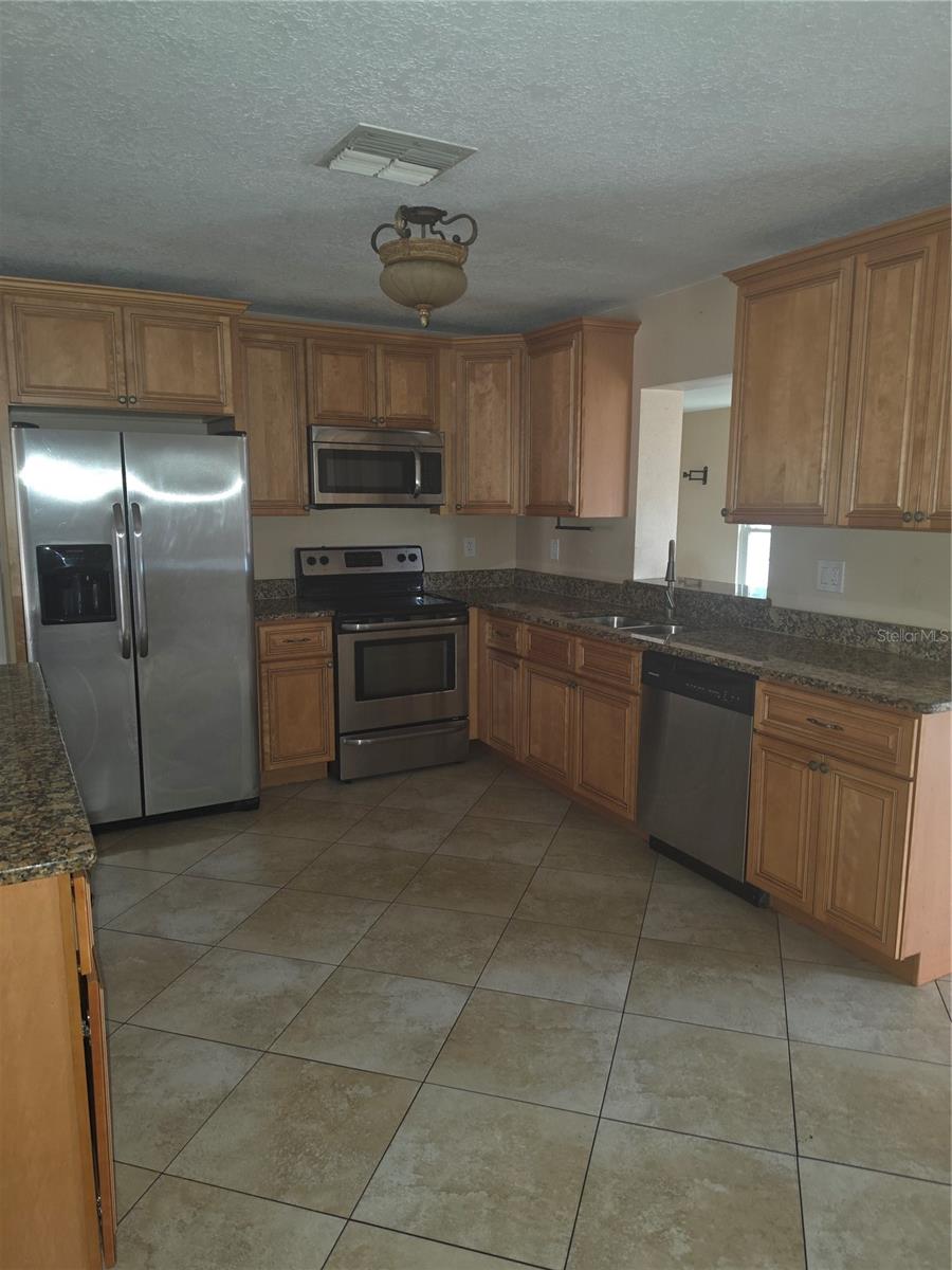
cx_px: 476
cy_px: 635
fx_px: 843
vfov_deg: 73.9
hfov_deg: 58.9
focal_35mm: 23
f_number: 1.4
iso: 640
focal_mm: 6.5
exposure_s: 1/12
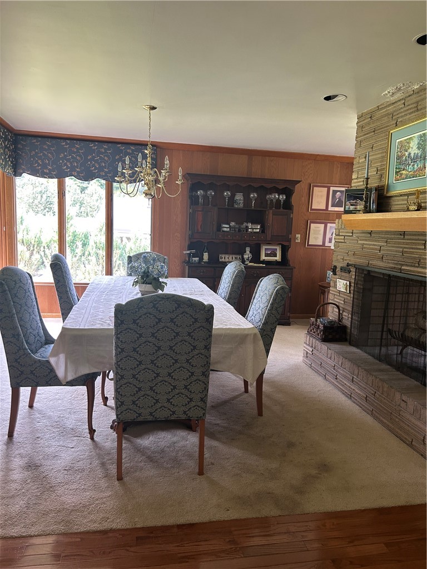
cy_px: 284
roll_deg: -3.5
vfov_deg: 67.3
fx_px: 428
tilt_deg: -8.5
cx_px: 214
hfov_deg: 53.1
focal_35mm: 26
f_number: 1.5
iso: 125
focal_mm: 5.7
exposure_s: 1/89
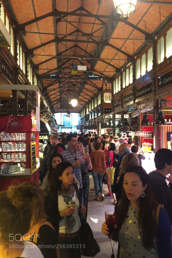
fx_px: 222
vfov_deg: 60.3
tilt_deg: +1.4
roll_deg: +0.0
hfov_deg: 42.2
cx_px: 98
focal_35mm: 31
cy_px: 127
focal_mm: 4.15
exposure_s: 1/25
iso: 250
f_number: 2.2
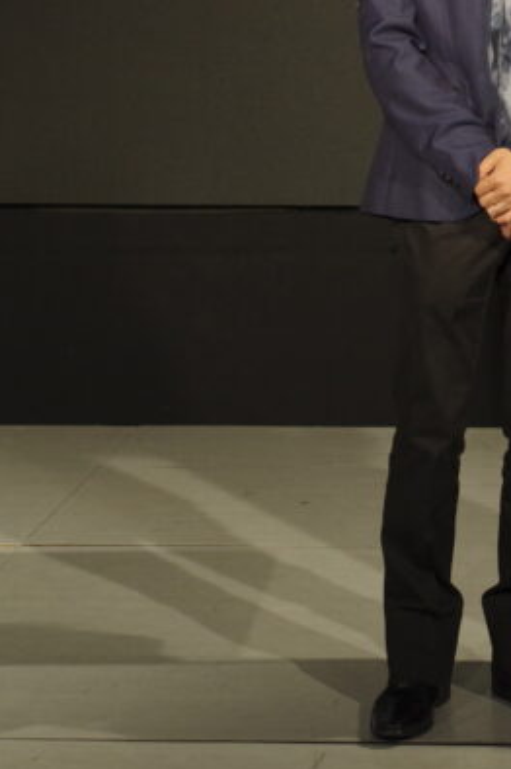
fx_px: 2602
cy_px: 32
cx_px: 622
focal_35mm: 122
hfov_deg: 11.0
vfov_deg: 16.5
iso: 1600
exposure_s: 1/200
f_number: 8
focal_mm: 40
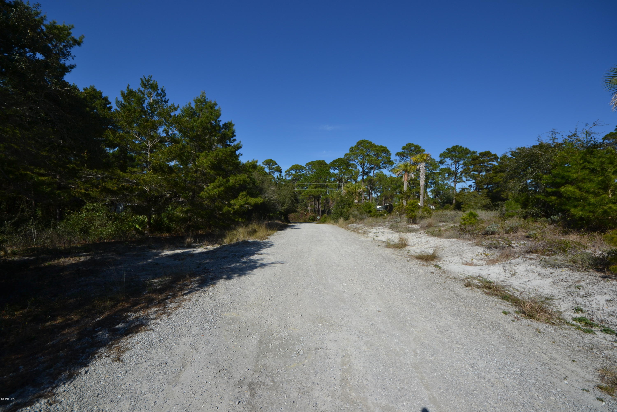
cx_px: 308
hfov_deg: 112.6
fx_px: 206
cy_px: 206
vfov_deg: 90.0
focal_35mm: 12
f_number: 9
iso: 100
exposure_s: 1/400
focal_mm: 8
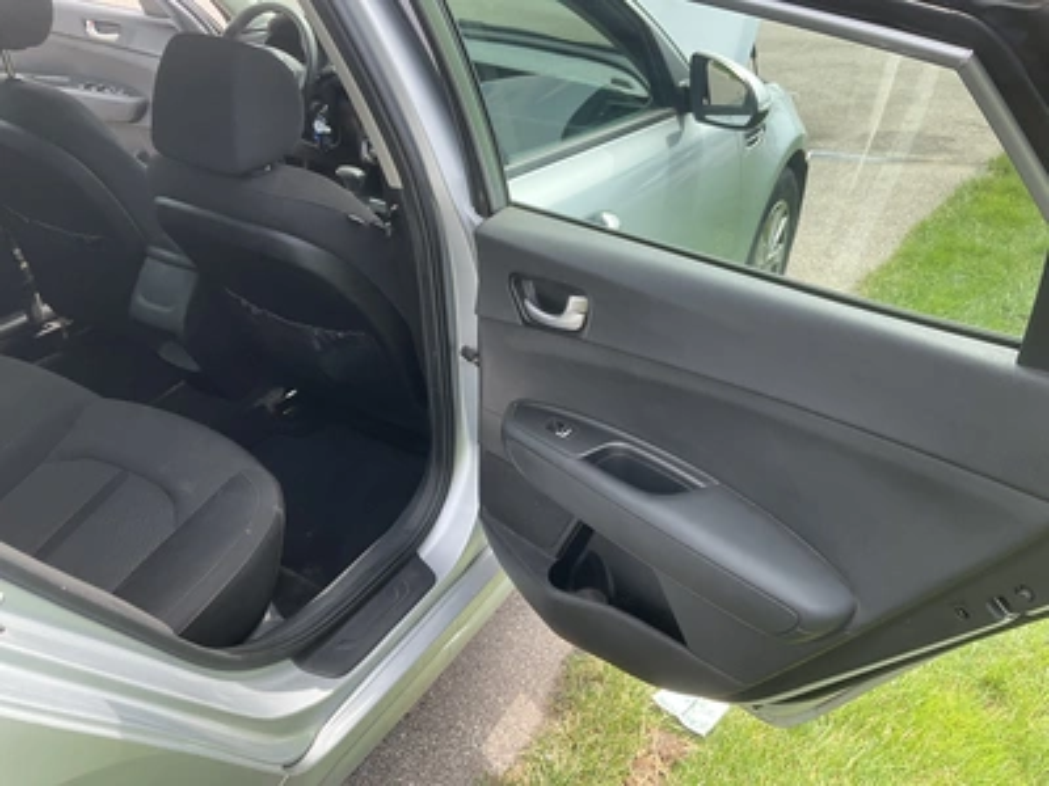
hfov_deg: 61.7
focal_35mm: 29
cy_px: 393
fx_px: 879
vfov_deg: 48.2
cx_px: 524
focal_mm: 3
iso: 25
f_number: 1.8
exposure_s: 1/383
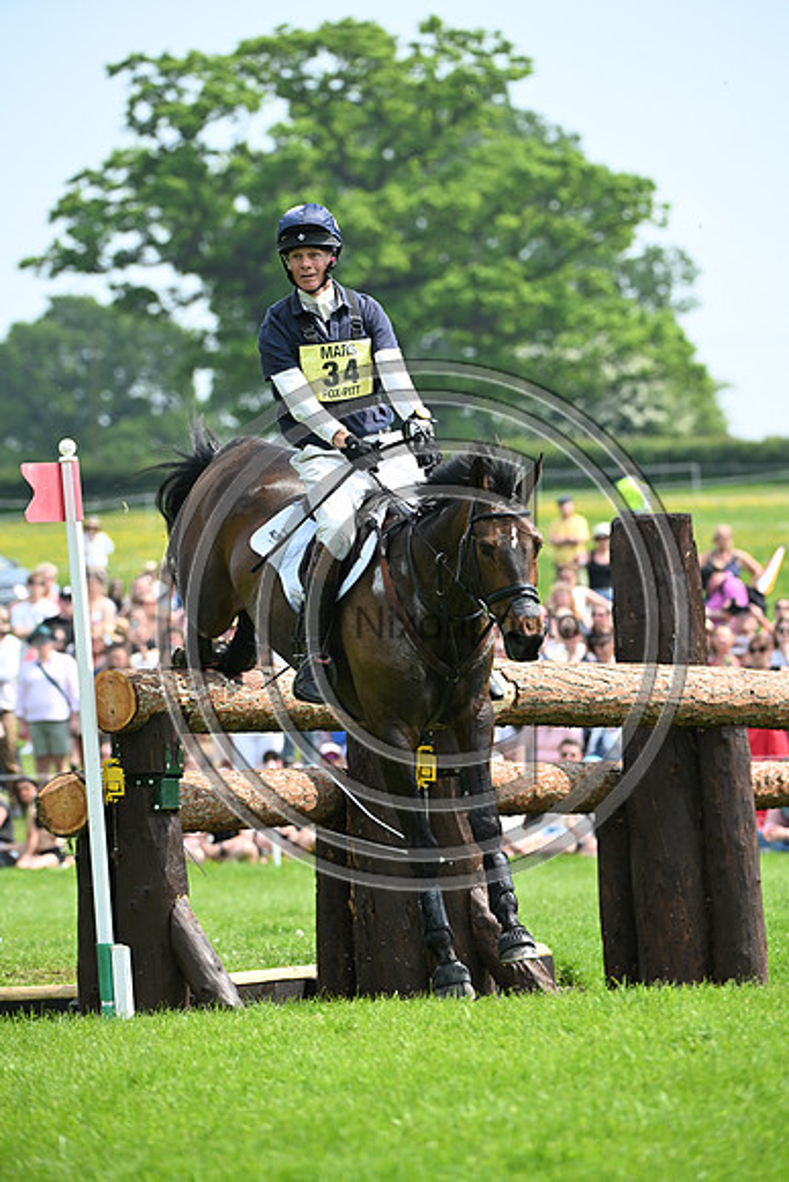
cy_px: 591
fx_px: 7228
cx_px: 394
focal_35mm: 220
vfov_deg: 9.4
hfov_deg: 6.2
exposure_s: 1/1250
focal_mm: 220
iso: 500
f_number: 5.6
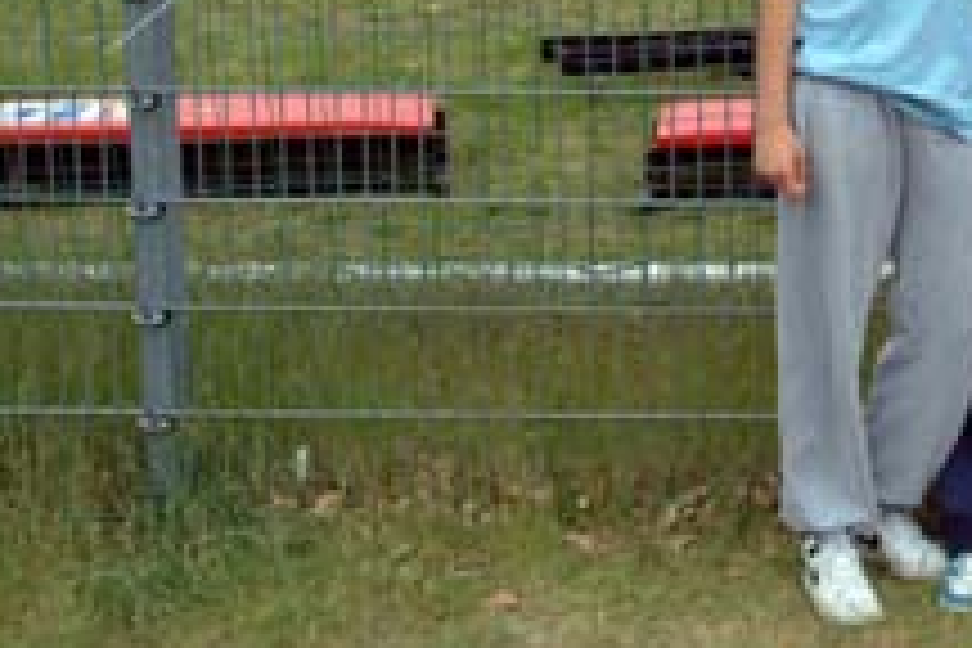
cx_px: 999
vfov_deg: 17.8
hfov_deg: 25.5
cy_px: 32
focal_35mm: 75
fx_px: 2025
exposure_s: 1/350
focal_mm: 24
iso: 400
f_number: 9.5
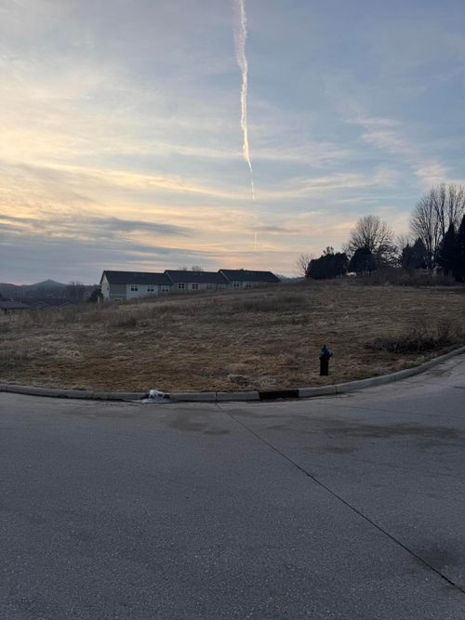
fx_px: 430
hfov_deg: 56.8
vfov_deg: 71.6
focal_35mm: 24
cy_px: 310
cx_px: 232
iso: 80
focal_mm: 6.76
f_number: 1.78
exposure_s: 1/665
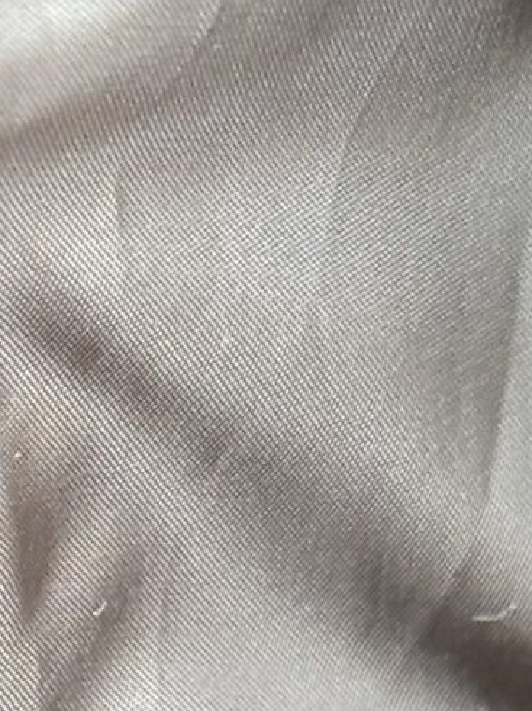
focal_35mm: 251
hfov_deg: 5.8
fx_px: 5148
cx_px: -545
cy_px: 979
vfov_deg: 7.8
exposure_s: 1/104
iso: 200
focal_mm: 6.76
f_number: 1.78
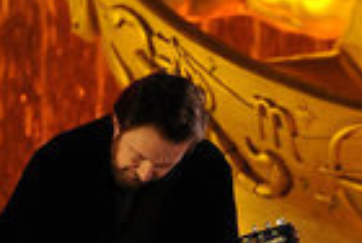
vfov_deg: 1.6
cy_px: 336
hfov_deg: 2.4
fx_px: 8606
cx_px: 472
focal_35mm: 854
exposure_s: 1/125
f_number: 5.6
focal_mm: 200
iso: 3200
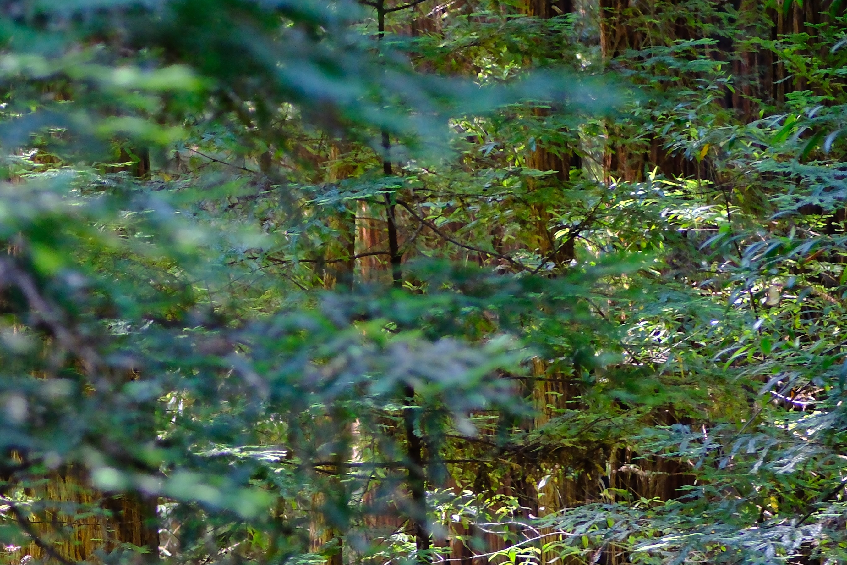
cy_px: 663
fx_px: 5058
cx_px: -309
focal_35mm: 215
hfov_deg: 9.4
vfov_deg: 6.4
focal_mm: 50
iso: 1000
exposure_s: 1/250
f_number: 2
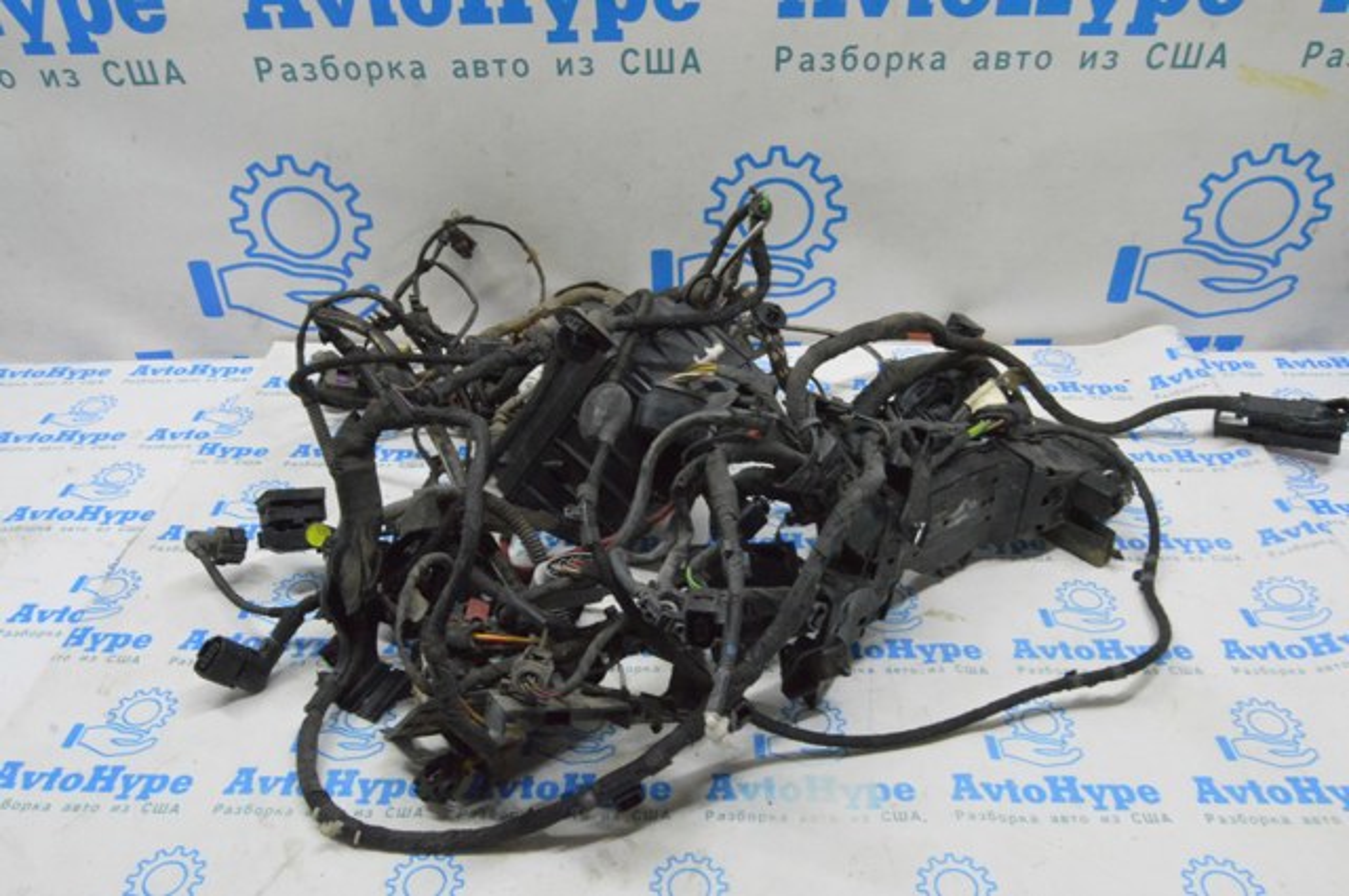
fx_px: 1010
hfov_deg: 67.4
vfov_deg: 47.8
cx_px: 674
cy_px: 448
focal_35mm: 27
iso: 6400
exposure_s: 1/20
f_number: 20
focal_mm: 18
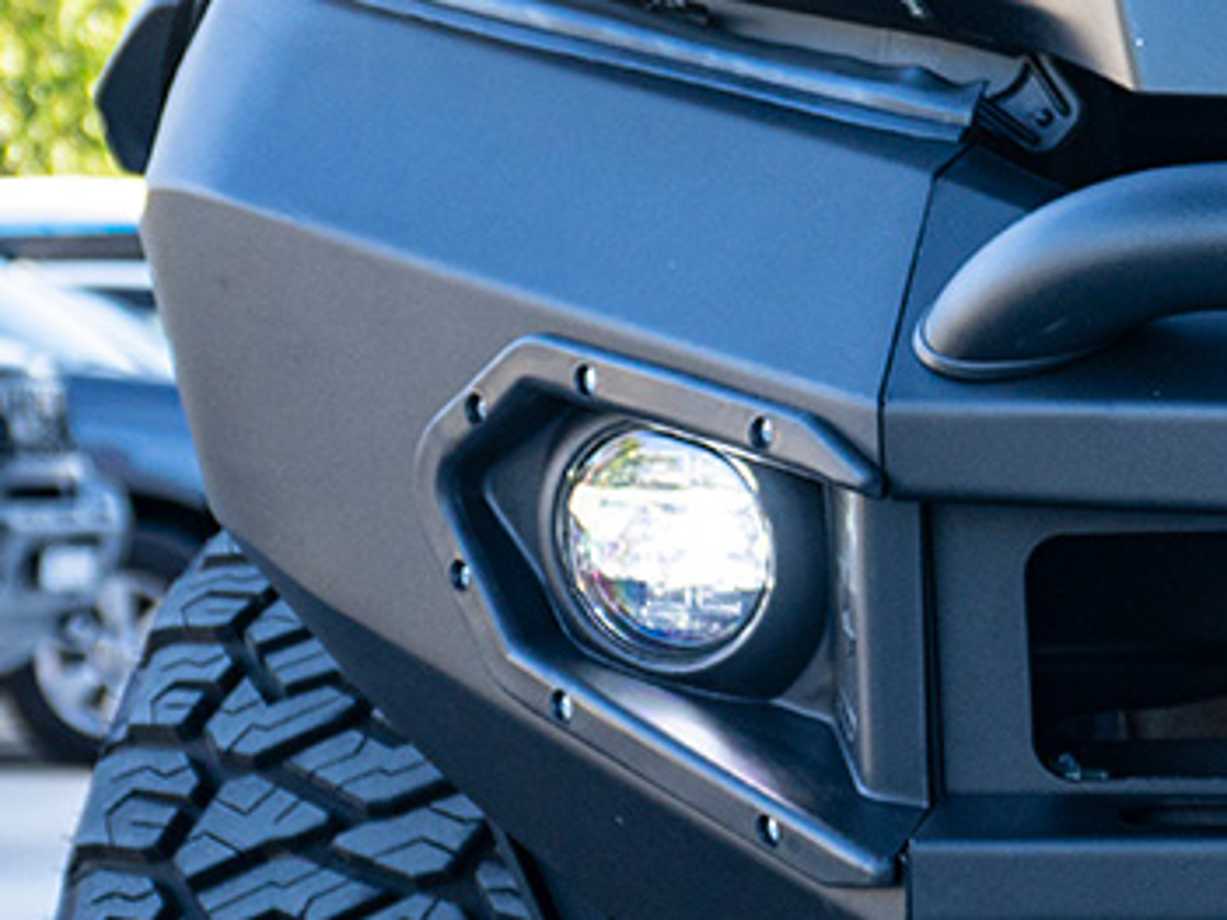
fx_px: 5421
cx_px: 2335
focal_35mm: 153
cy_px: 238
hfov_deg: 11.8
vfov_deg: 9.7
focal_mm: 31
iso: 160
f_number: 4
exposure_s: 1/60
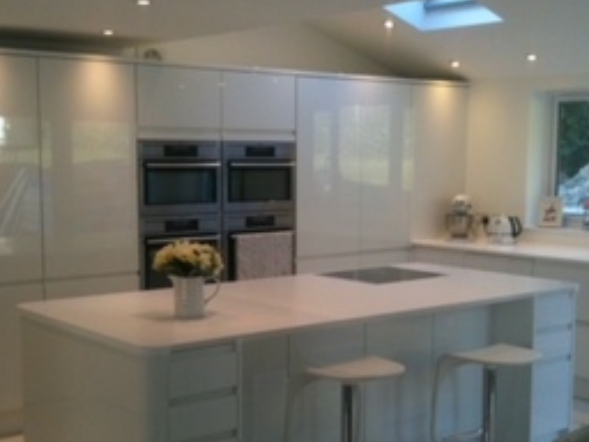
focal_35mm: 52
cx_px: 313
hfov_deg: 36.8
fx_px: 885
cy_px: 264
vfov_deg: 28.0
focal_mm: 3.85
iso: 100
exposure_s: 1/100
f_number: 2.8
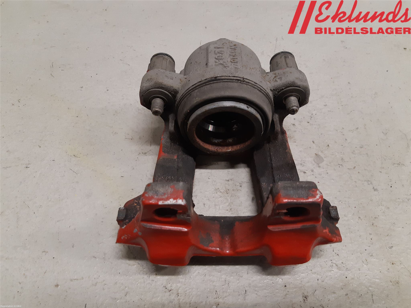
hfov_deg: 67.3
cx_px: 206
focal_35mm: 26
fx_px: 309
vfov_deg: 53.1
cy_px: 154
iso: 160
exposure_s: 1/50
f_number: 1.7
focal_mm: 3.93
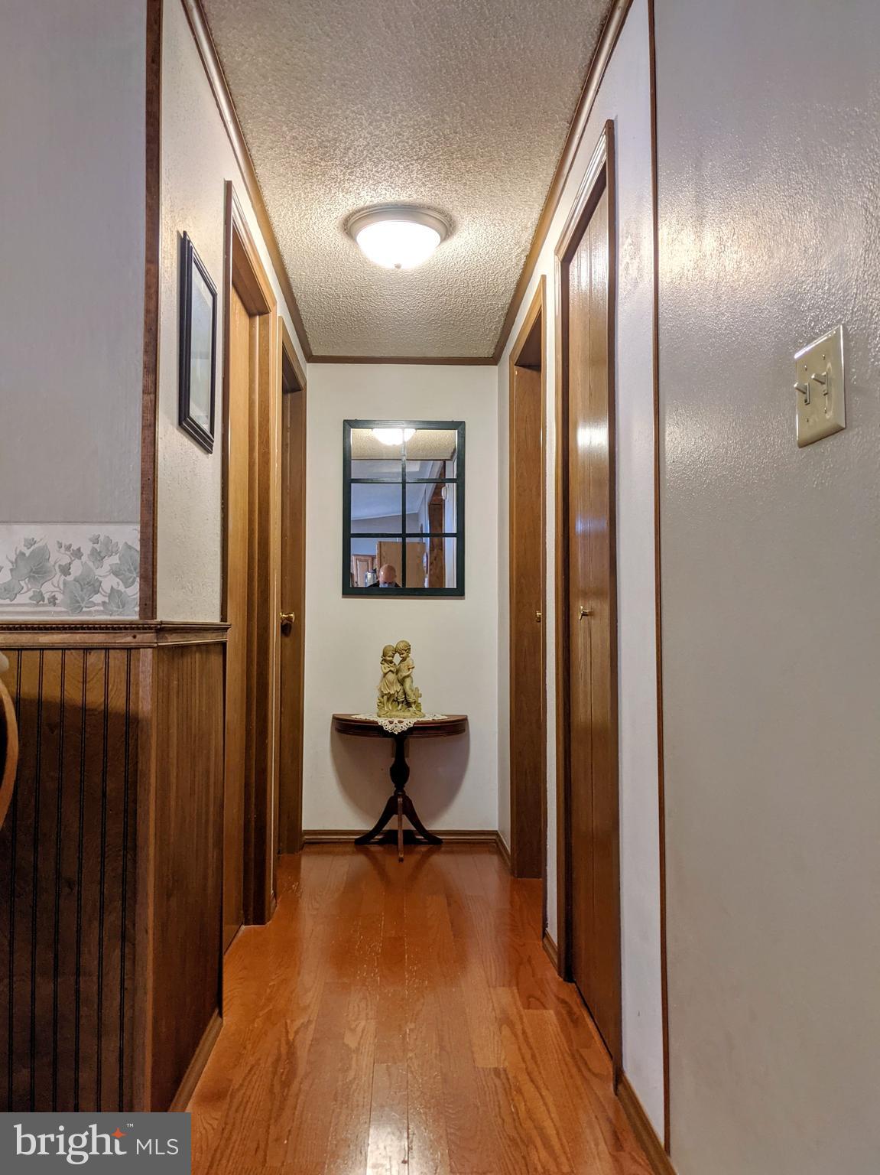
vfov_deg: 65.3
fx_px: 916
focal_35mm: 27
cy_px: 588
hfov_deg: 51.3
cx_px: 440
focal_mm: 4.38
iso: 80
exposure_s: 1/24
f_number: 1.73
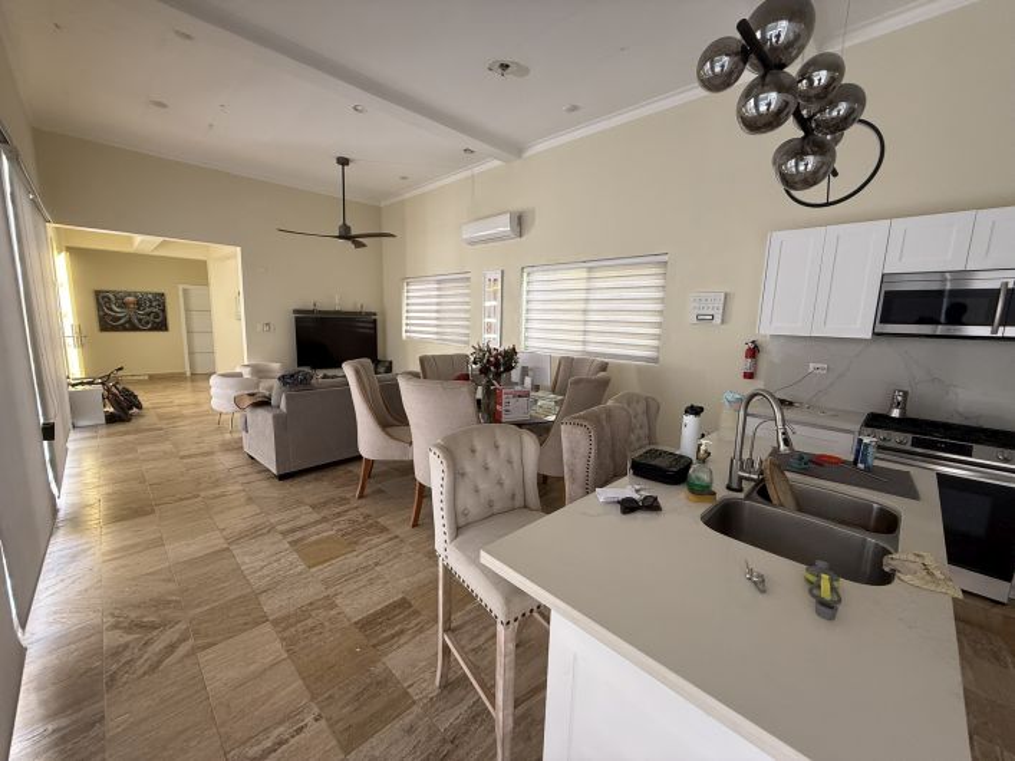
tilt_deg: -6.4
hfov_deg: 102.1
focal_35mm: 14
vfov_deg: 85.7
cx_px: 508
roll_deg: -1.2
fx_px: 410
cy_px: 380
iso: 125
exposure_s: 1/99
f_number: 2.2
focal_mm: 2.22
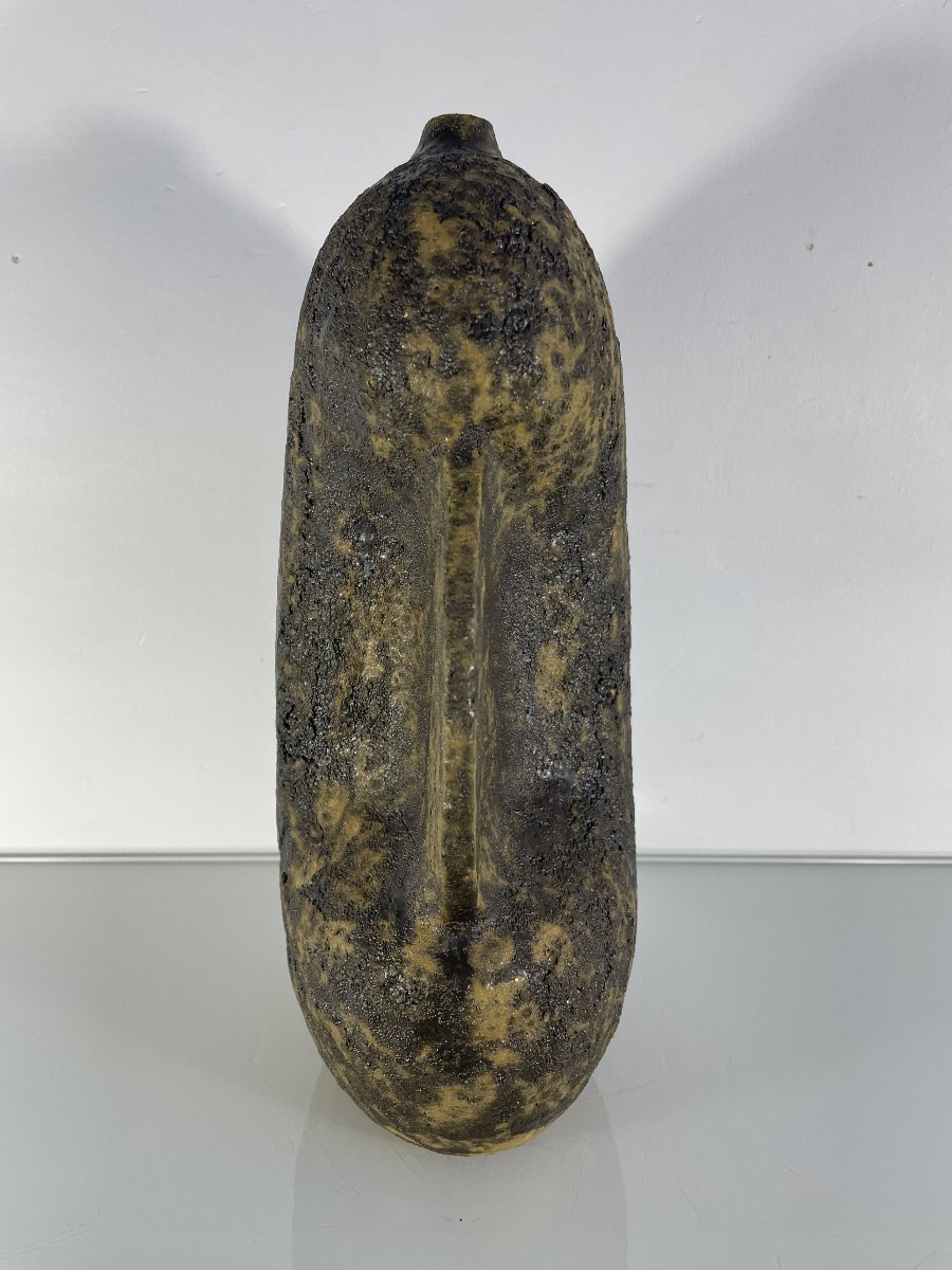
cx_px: 476
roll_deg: -0.6
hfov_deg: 53.1
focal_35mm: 26
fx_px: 953
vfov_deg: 67.3
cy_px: 635
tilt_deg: -13.7
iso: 32
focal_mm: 4.2
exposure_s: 1/117
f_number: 1.6
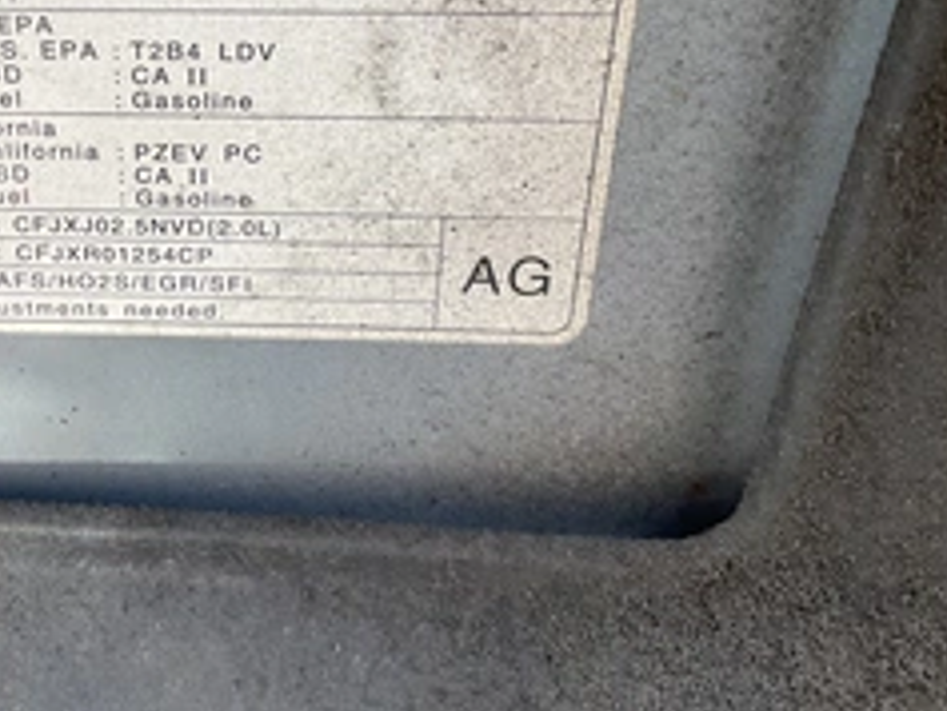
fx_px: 1341
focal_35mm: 49
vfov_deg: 29.0
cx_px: 168
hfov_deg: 37.3
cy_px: 132
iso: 25
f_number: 1.8
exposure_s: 1/190
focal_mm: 3
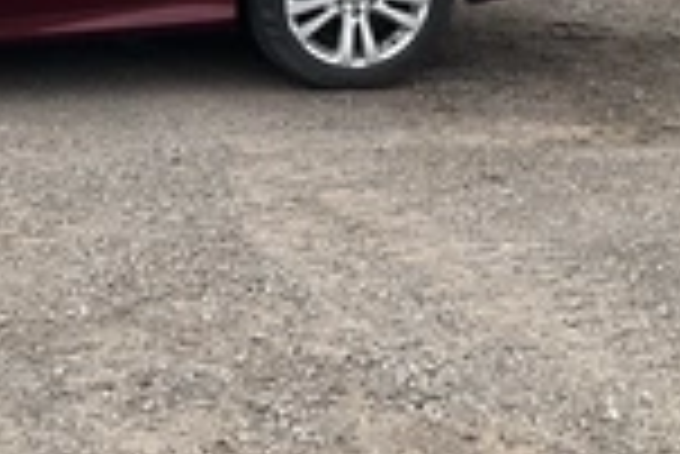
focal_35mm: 80
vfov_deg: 17.0
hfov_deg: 23.9
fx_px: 1513
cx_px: -41
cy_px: 94
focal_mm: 3
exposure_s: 1/1412
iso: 25
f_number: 1.8
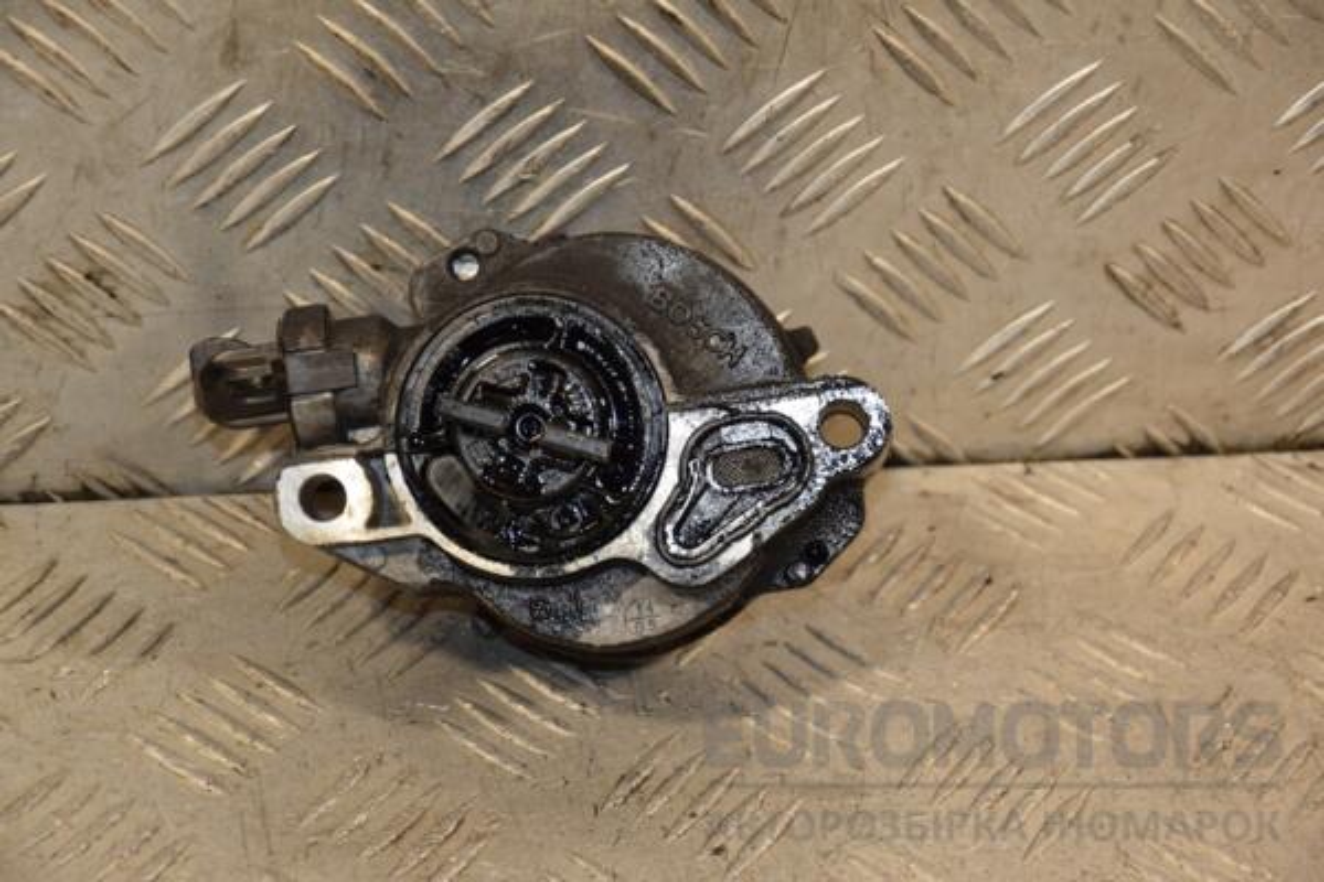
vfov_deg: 12.2
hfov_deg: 18.2
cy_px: 441
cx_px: 662
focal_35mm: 112
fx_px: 4137
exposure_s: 1/125
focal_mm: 75
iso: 800
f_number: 5.3
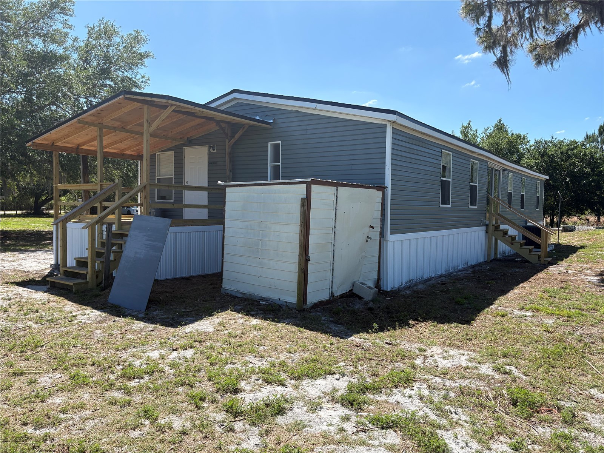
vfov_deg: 53.1
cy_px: 226
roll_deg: -1.5
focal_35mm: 26
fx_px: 454
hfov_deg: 67.3
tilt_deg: -2.4
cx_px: 302
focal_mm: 5.96
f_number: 1.6
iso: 50
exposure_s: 1/2364
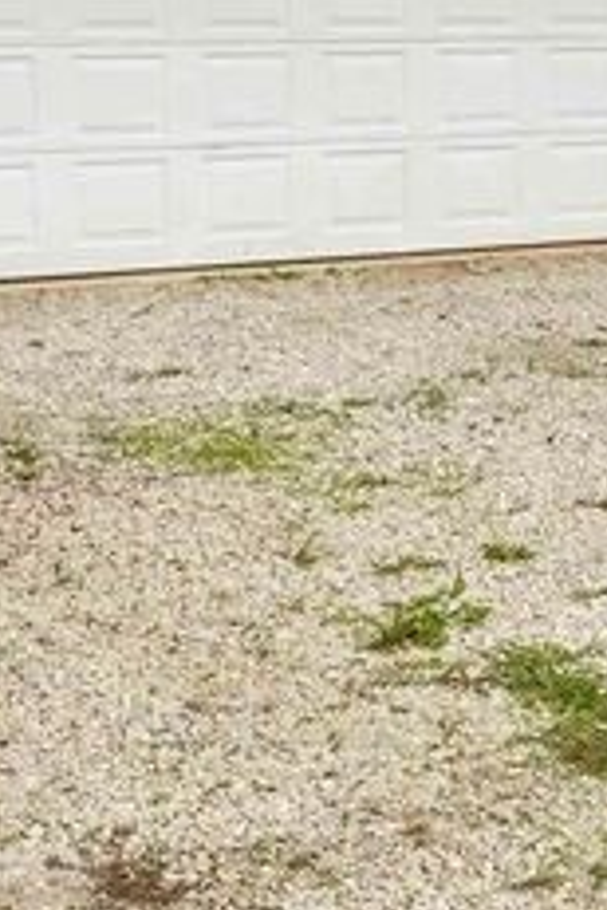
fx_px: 2352
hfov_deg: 14.3
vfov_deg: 21.0
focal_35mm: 93
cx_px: 717
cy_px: -45
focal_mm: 21
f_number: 9
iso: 400
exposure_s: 1/1000
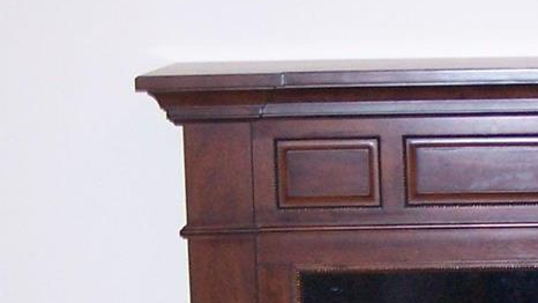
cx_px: 582
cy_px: 382
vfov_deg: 8.4
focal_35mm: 142
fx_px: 2025
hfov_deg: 14.8
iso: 140
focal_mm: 6.3
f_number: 2.8
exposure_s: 1/60
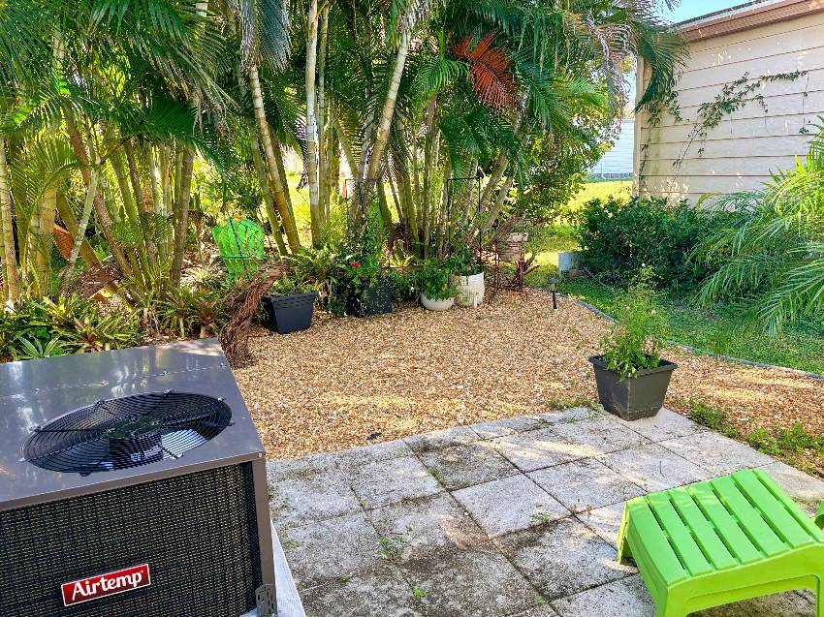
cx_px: 412
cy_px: 308
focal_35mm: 26
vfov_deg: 53.0
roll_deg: +1.2
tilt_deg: -12.5
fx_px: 619
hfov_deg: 67.3
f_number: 1.6
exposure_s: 1/248
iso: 50
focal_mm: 5.96
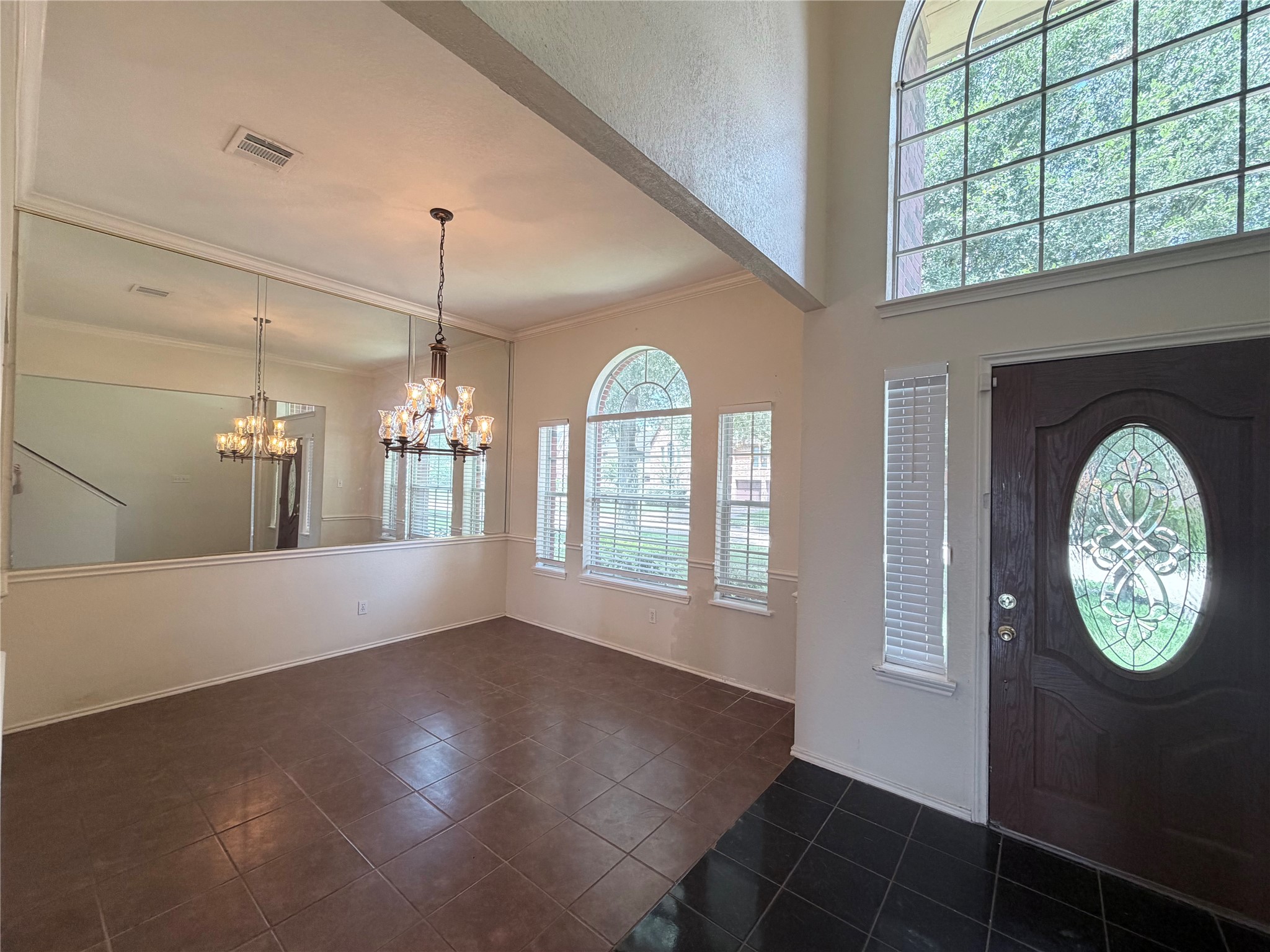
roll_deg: -0.7
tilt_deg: +0.1
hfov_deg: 102.1
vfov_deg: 85.7
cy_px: 476
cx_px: 635
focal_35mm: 14
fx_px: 514
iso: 160
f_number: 2.2
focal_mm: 2.22
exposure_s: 1/120
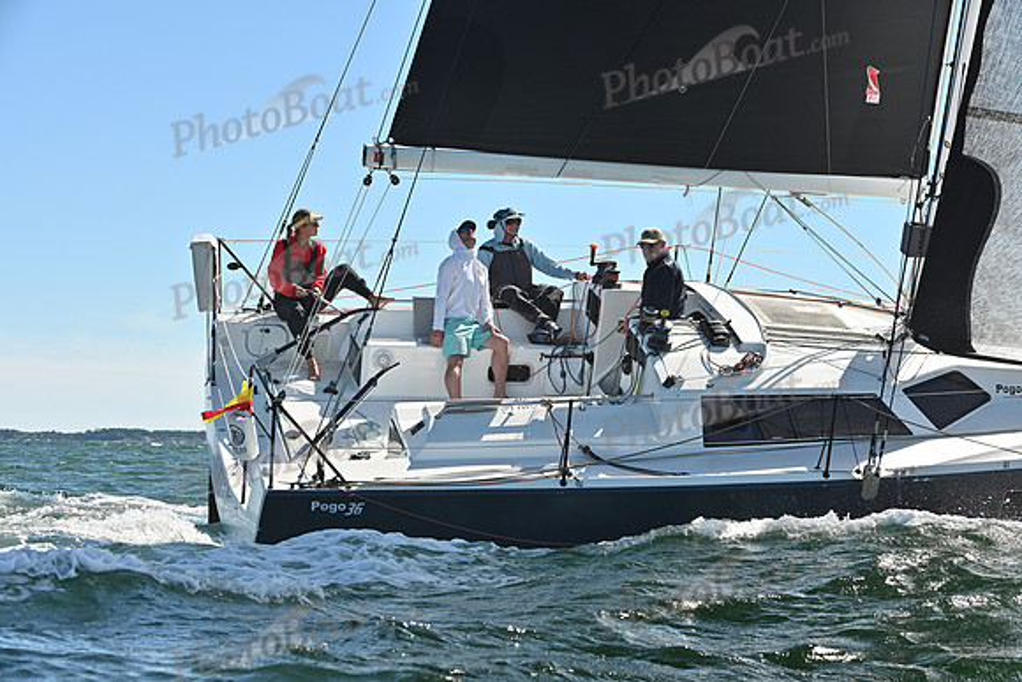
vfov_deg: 19.5
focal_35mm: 70
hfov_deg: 28.8
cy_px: 341
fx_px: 1988
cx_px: 511
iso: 320
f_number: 8
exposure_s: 1/1250
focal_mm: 70
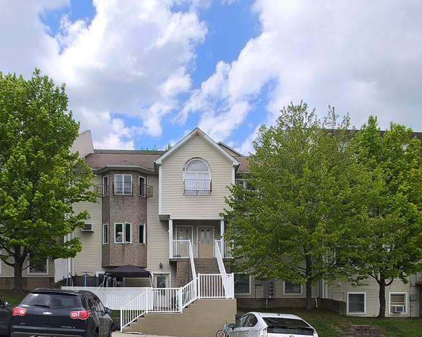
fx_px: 400
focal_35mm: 32
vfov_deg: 41.3
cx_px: 190
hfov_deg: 55.6
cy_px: 317
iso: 32
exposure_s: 1/1459
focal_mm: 1.46
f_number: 2.2
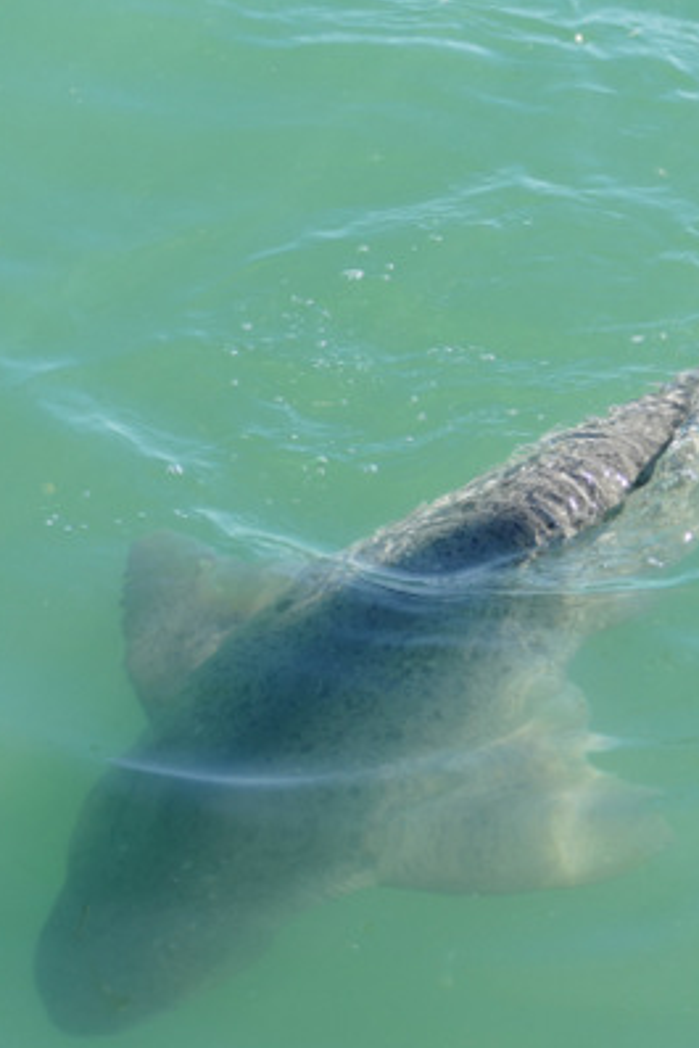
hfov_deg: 9.7
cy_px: 525
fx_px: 4132
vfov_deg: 14.4
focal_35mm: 142
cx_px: 459
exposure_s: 1/500
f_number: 3.8
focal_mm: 34.43
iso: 125
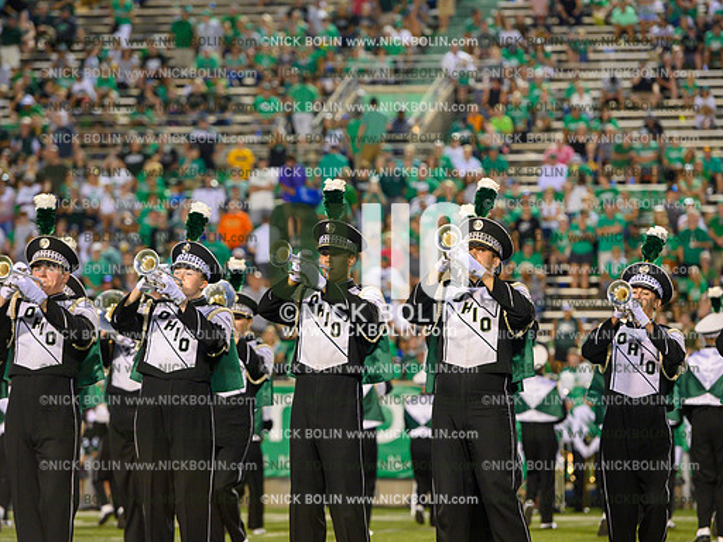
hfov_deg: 10.1
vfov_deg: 7.6
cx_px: 369
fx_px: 4094
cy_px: 270
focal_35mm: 196
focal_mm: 180
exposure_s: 1/250
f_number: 4
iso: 2500
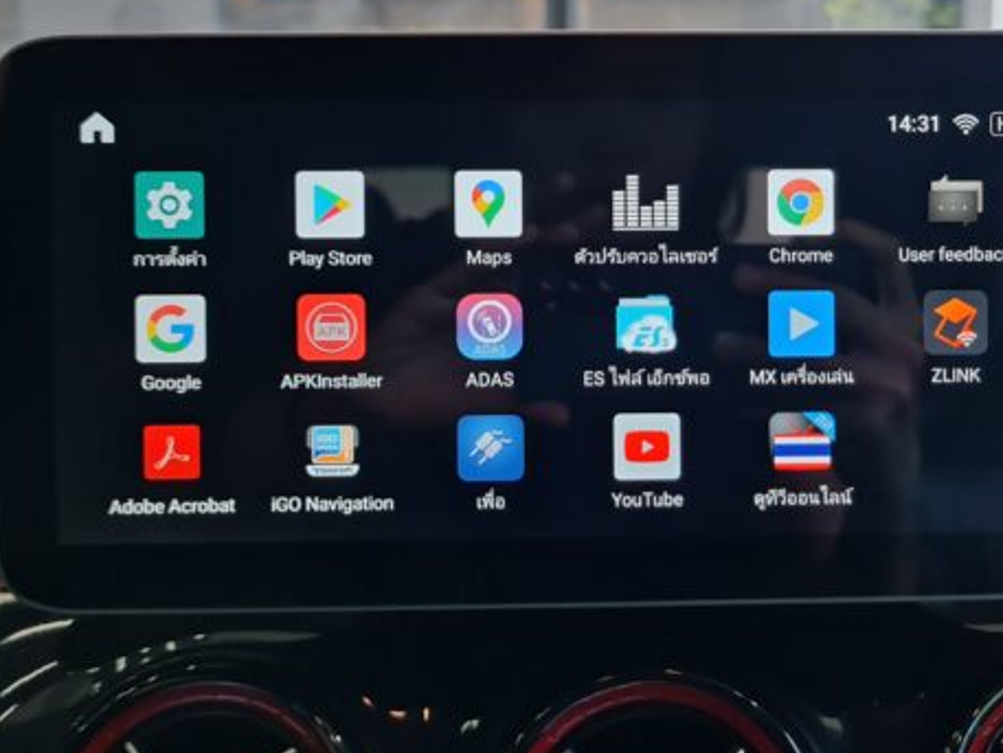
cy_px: 321
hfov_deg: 34.1
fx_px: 1623
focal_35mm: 56
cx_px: 661
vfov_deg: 26.1
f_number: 1.8
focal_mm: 7
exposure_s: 1/100
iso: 50
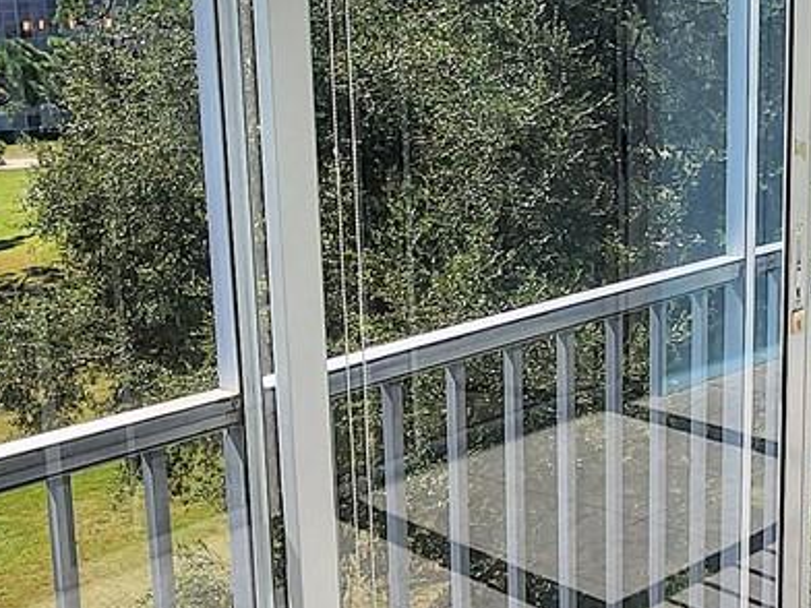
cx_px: 437
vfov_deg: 27.5
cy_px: 294
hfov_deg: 36.2
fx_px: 1242
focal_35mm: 53
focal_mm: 2.2
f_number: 2.2
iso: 50
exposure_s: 1/1610
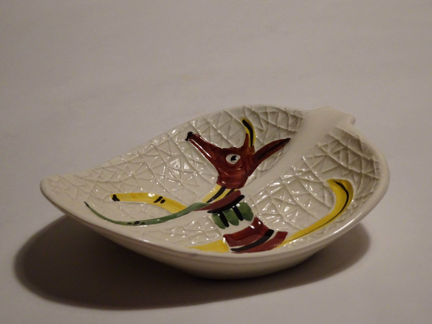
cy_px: 162
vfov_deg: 14.8
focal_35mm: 100
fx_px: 1248
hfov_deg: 19.6
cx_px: 216
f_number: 5
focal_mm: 17.01
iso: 800
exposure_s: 1/40
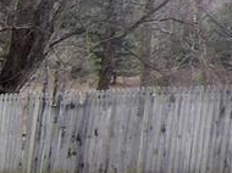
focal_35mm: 182
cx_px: -573
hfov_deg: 8.3
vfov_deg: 7.9
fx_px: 1218
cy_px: 280
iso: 100
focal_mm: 4.3
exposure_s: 1/160
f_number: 3
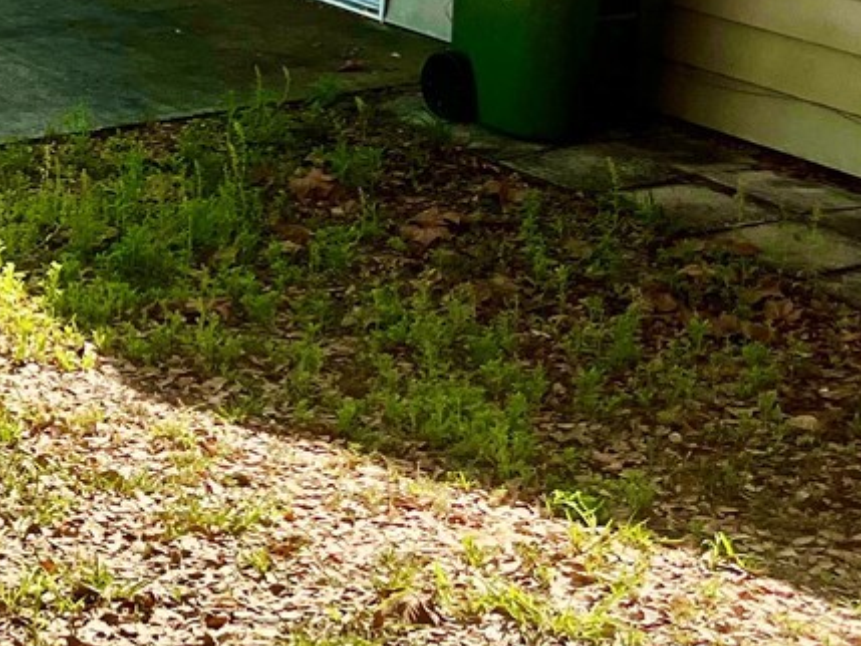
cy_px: 171
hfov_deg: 18.5
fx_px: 2413
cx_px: -321
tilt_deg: -16.6
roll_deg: +0.3
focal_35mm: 97
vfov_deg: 15.2
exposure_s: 1/2571
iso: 50
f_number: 1.6
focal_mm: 5.1
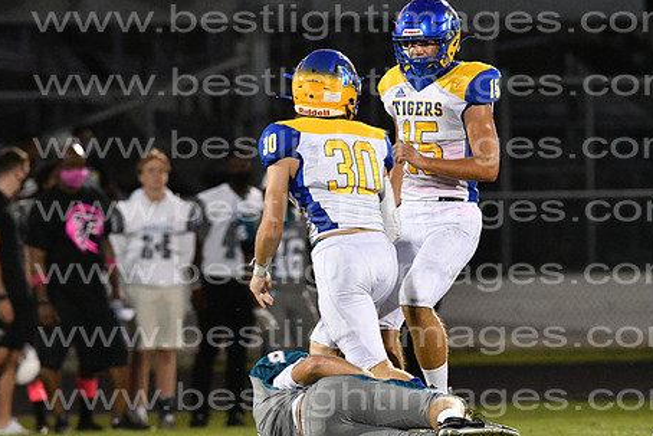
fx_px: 10433
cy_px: 242
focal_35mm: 575
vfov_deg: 2.4
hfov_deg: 3.6
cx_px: 364
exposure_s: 1/800
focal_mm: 300
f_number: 4.5
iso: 8000
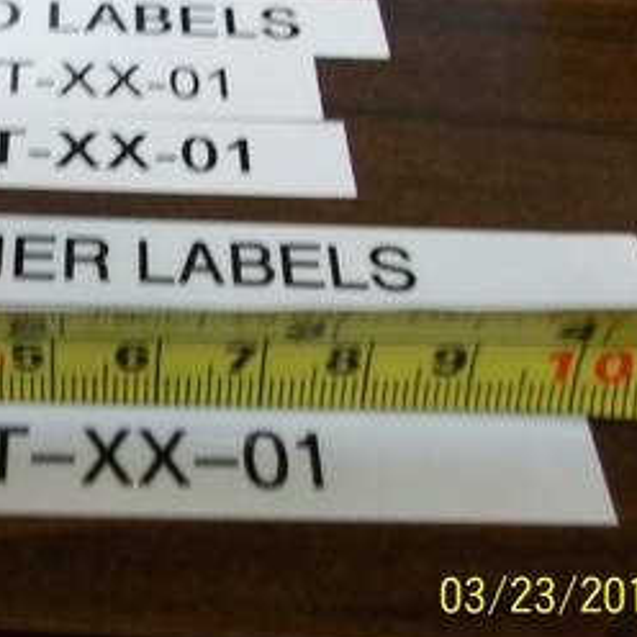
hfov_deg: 29.1
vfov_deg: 29.9
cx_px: 95
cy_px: 230
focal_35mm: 57
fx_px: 1187
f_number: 2.9
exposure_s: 1/20
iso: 160
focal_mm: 5.7
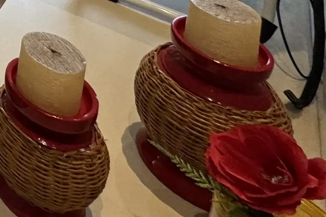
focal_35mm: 62
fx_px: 561
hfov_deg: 19.9
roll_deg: -0.4
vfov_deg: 15.3
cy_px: -267
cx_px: -303
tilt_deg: -13.8
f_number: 2.2
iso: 200
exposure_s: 1/120
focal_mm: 2.22
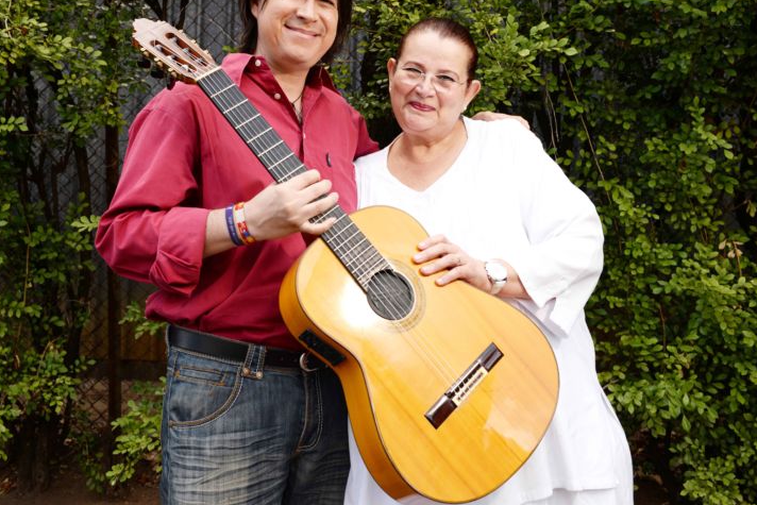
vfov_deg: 35.9
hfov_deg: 51.9
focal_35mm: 37
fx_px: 778
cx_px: 376
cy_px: 211
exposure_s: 1/60
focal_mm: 31
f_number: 5.6
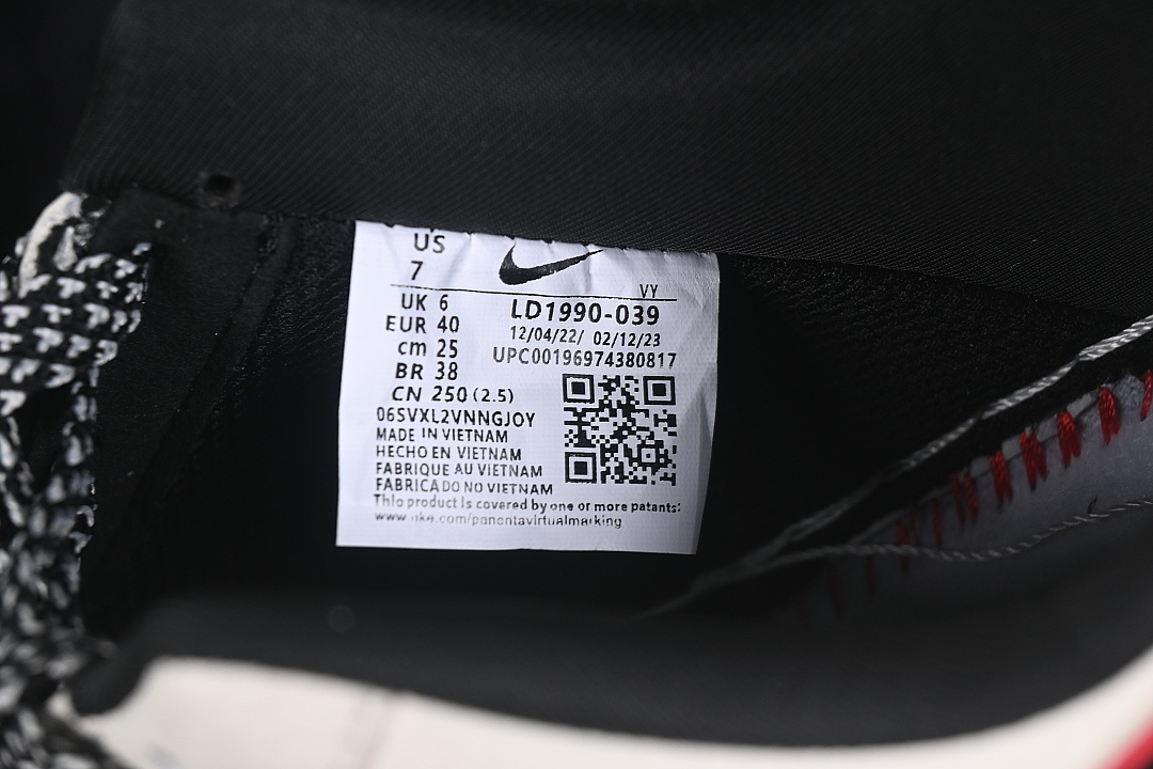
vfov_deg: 18.2
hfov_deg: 27.0
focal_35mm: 75
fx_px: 2402
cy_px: 384
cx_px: 576
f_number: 7.1
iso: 160
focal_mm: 50
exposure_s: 1/60
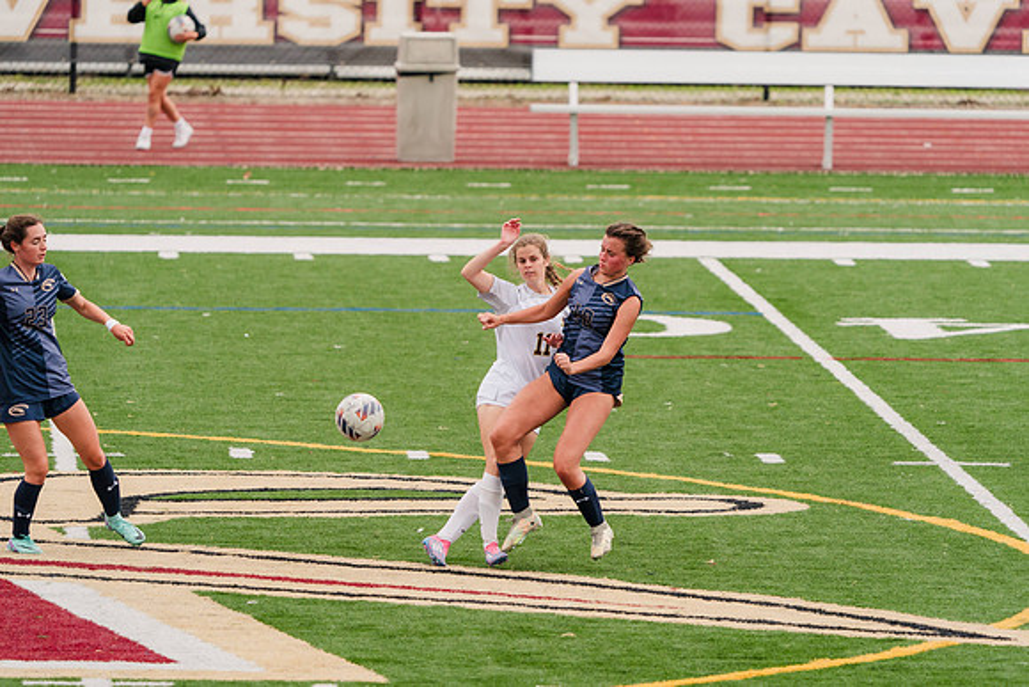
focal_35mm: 385
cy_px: 344
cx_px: 514
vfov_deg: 3.6
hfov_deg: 5.4
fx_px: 11007
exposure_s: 1/1600
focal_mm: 385
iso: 640
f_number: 6.3
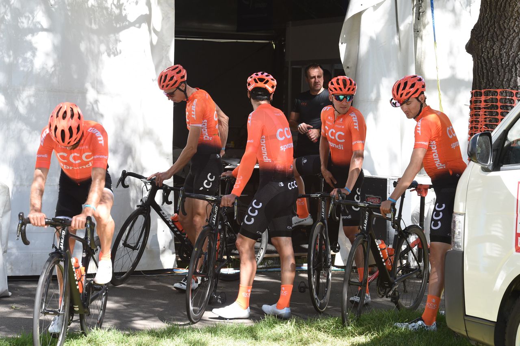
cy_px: 173
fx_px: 1515
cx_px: 260
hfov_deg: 19.5
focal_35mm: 105
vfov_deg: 13.0
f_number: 11
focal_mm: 105
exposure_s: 1/400
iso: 2000
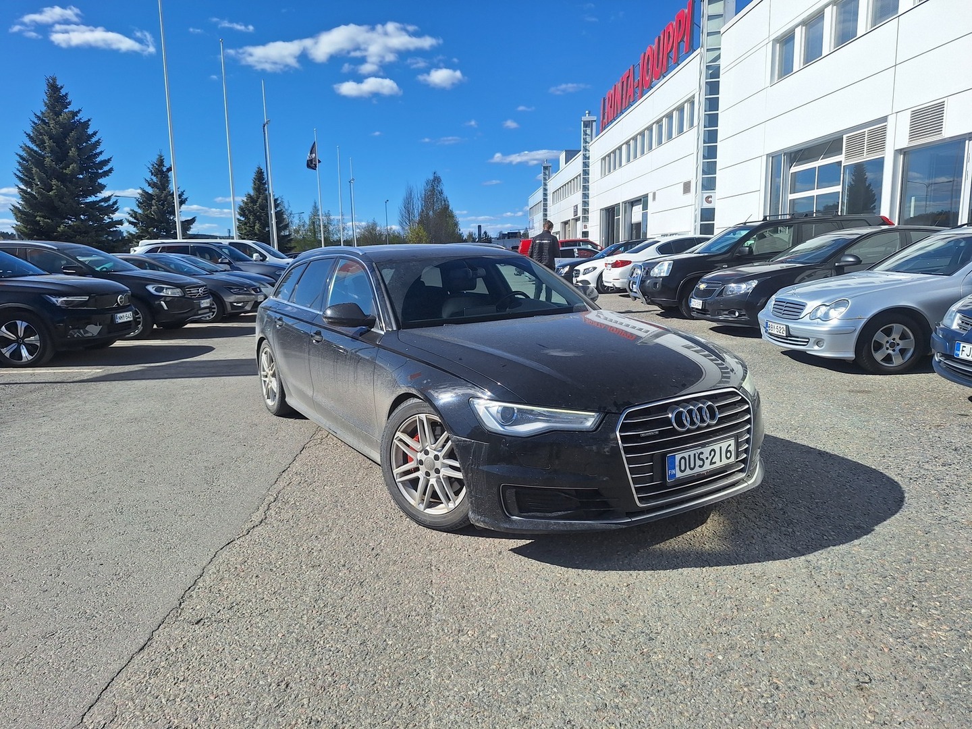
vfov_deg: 58.9
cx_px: 486
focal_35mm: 23
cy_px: 364
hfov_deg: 73.9
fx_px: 646
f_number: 1.8
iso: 40
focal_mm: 5.54
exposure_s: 1/4651
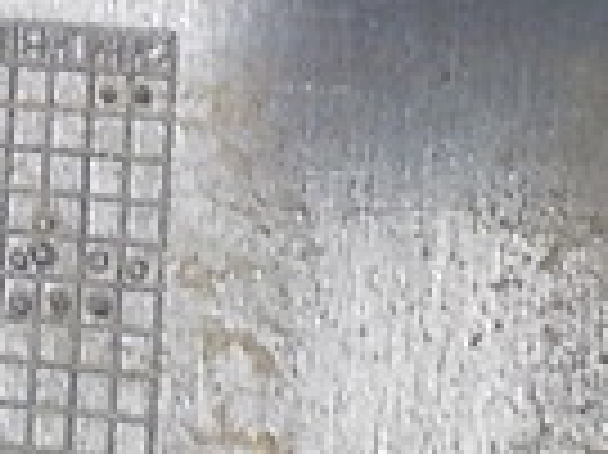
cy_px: -481
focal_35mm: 142
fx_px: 2492
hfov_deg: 12.9
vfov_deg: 9.7
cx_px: -396
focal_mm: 4.1
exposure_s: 1/10
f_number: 3.3
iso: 400
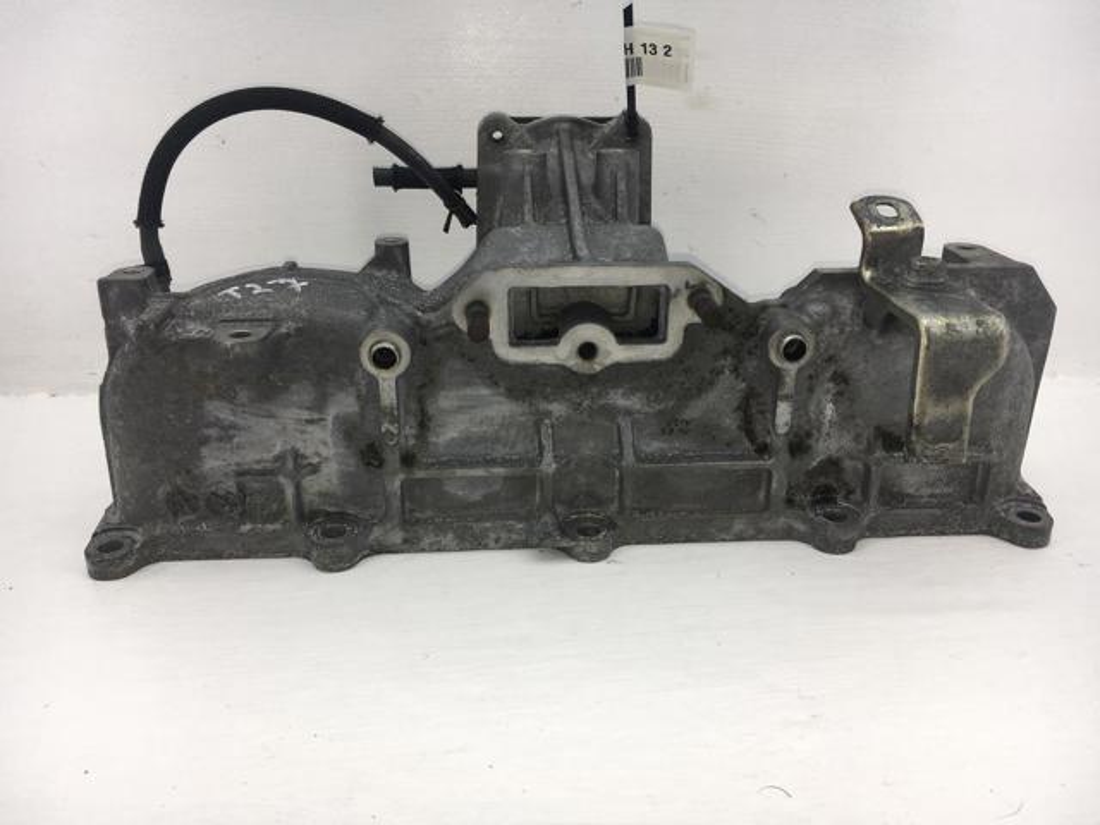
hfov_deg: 61.7
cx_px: 550
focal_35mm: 29
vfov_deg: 48.2
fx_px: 922
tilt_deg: -21.5
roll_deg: -0.3
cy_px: 412
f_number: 2.2
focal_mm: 4.15
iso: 25
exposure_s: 1/288
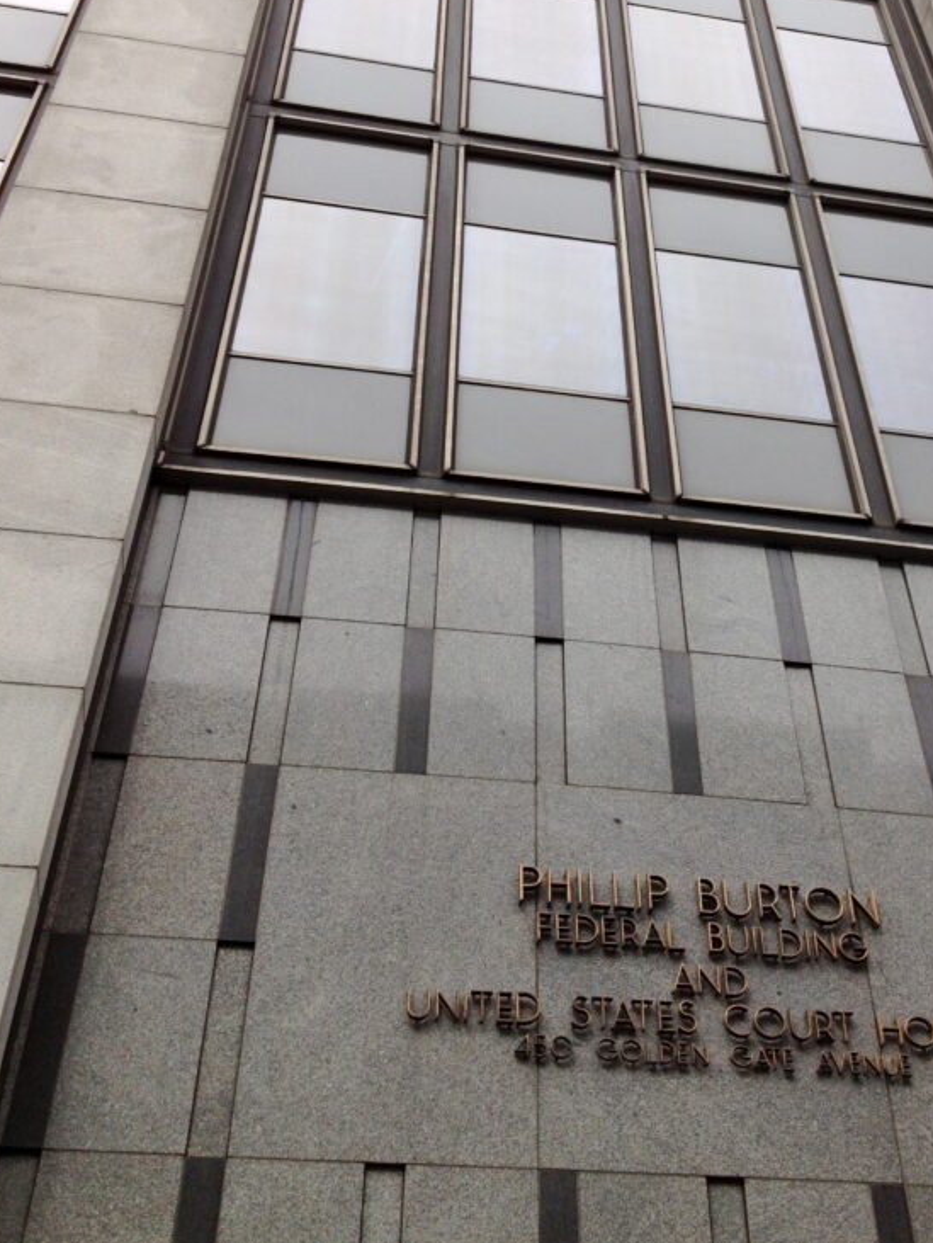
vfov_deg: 38.3
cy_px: 384
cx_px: 641
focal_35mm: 49
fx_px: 1759
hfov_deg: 29.4
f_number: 2.4
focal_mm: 4.28
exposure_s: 1/1227
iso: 50
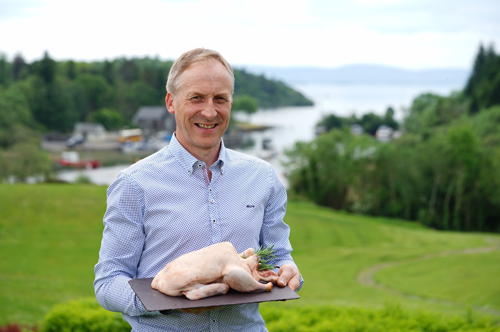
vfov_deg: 15.2
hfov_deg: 22.6
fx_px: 1249
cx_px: 250
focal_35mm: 90
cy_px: 166
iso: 50
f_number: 5
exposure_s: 1/200
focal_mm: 90
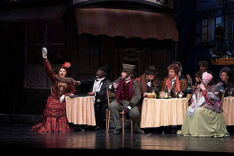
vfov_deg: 7.7
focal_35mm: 179
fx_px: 1164
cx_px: 117
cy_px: 78
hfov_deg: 11.5
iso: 16000
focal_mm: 179
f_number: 13
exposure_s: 1/400
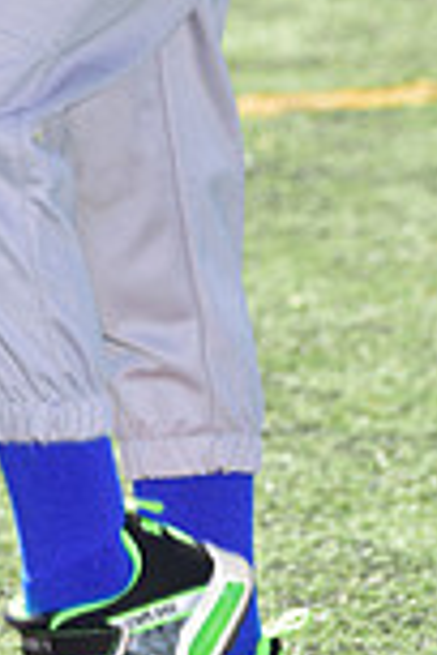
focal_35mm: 512
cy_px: -544
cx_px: 204
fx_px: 9322
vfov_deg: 4.0
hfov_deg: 2.7
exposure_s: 1/250
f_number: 5.6
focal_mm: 135
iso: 100
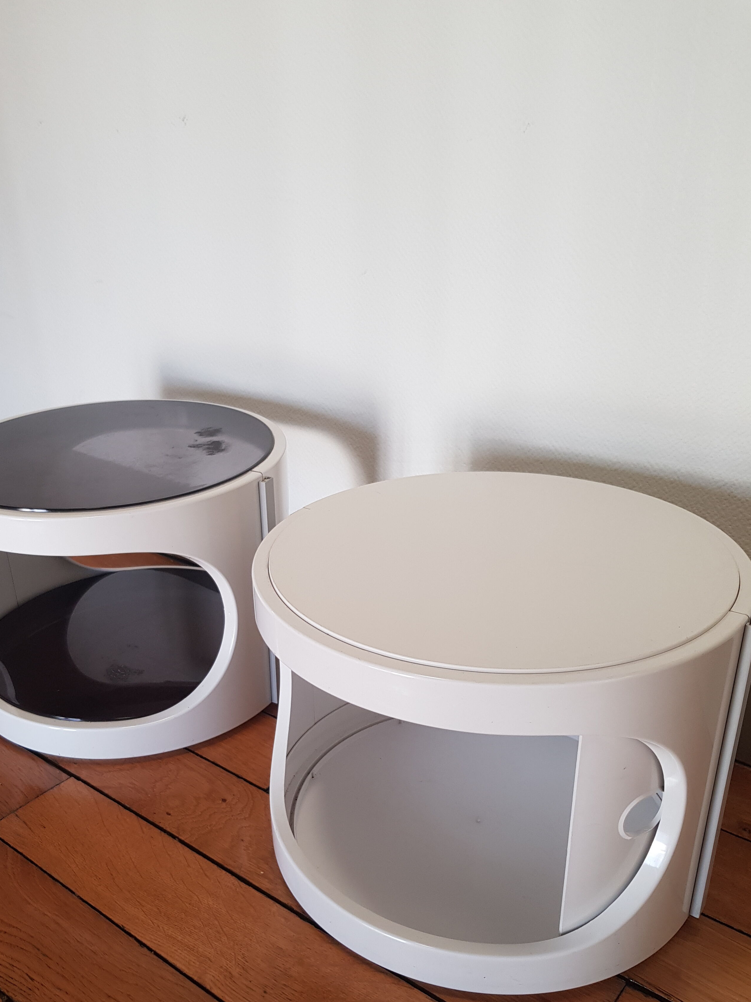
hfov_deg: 45.3
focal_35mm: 31
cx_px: 319
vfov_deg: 58.0
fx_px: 897
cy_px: 587
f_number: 1.7
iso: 80
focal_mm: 4.2
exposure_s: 1/50
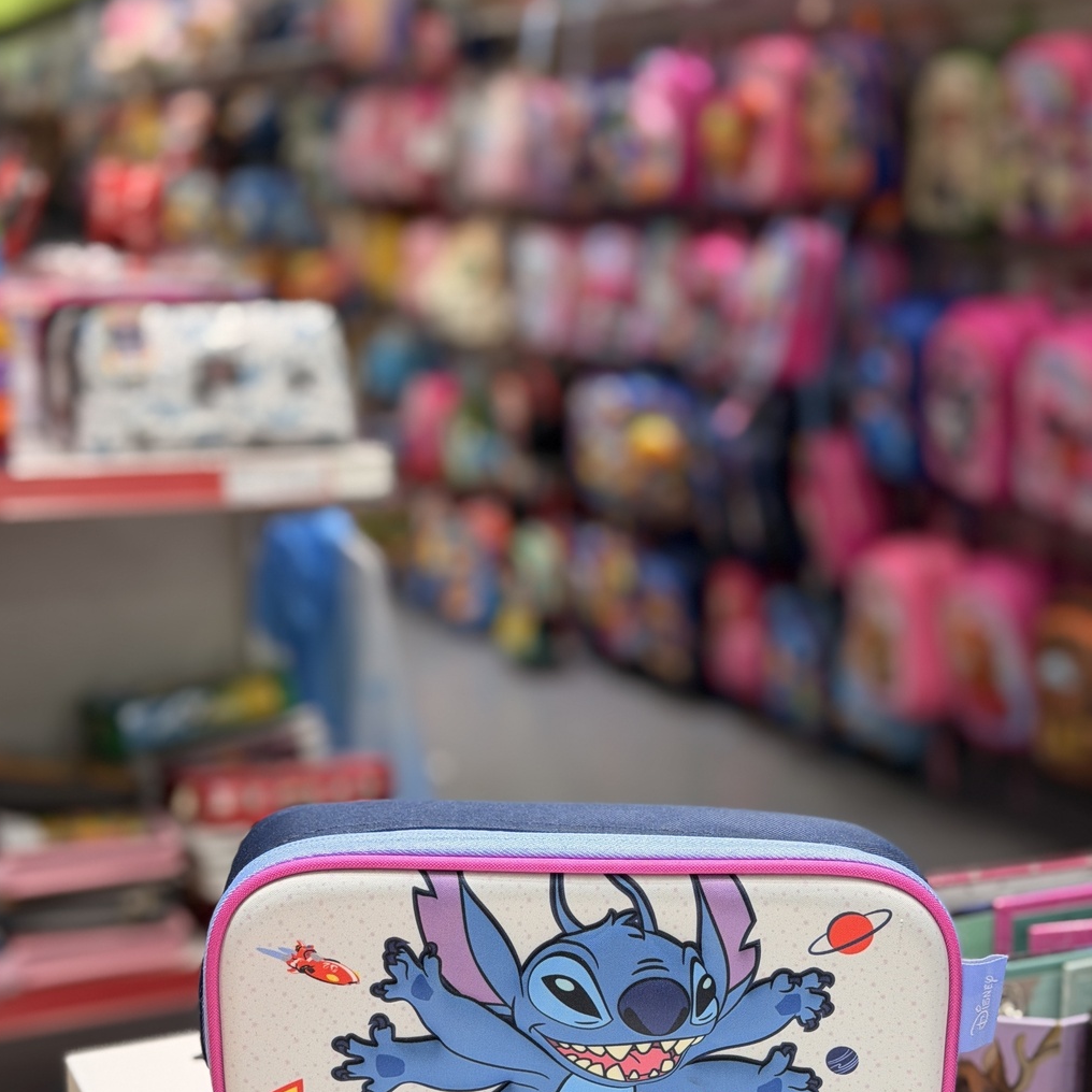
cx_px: 543
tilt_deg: -14.3
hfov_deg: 30.0
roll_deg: -0.2
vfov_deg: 29.9
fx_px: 2034
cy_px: 703
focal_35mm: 57
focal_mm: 6.76
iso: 125
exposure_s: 1/100
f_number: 1.78
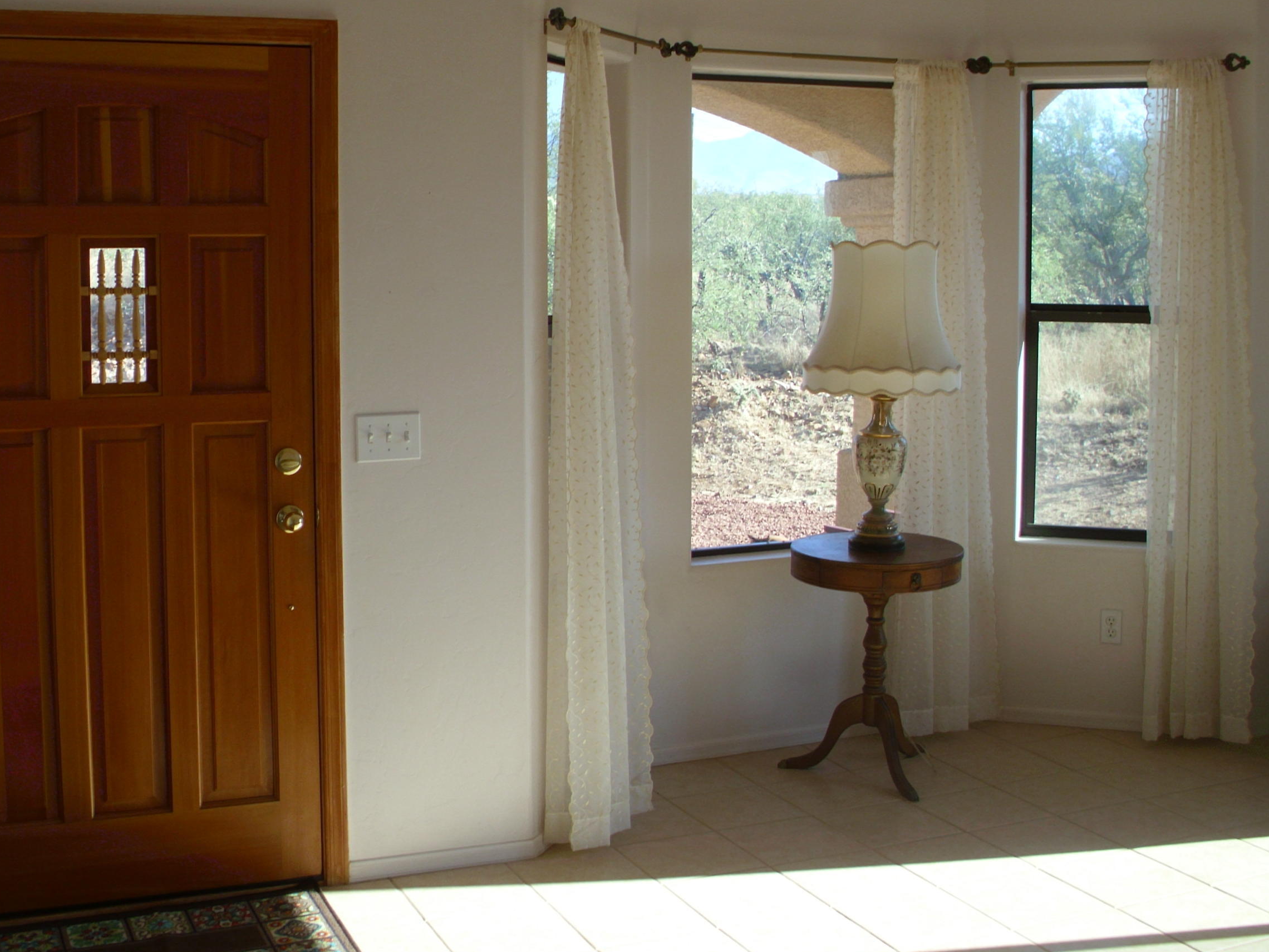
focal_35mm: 50
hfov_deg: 38.2
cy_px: 384
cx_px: 577
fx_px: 1833
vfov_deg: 29.0
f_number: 2.9
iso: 50
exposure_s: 1/152
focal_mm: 6.3
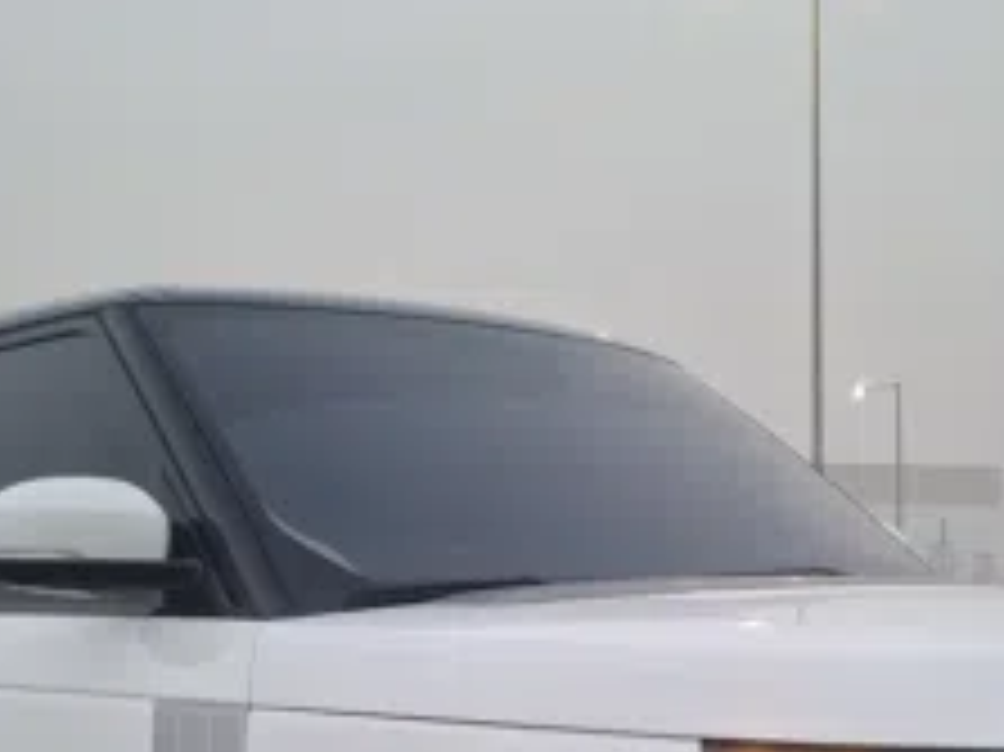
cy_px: 1058
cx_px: 558
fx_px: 1913
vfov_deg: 19.9
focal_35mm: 66
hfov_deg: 29.4
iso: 250
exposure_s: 1/100
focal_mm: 5.54
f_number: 1.8
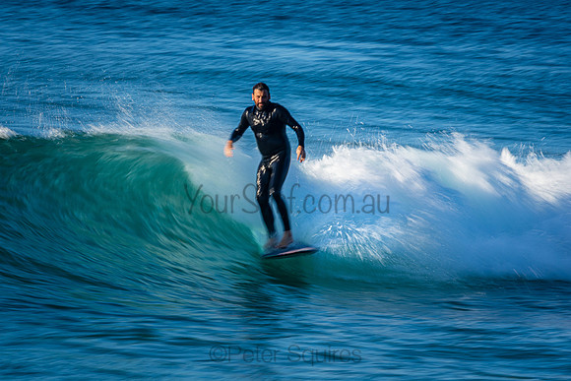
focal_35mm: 750
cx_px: 286
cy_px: 190
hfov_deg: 2.7
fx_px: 11898
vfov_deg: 1.8
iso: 100
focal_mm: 500
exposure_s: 1/20
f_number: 25
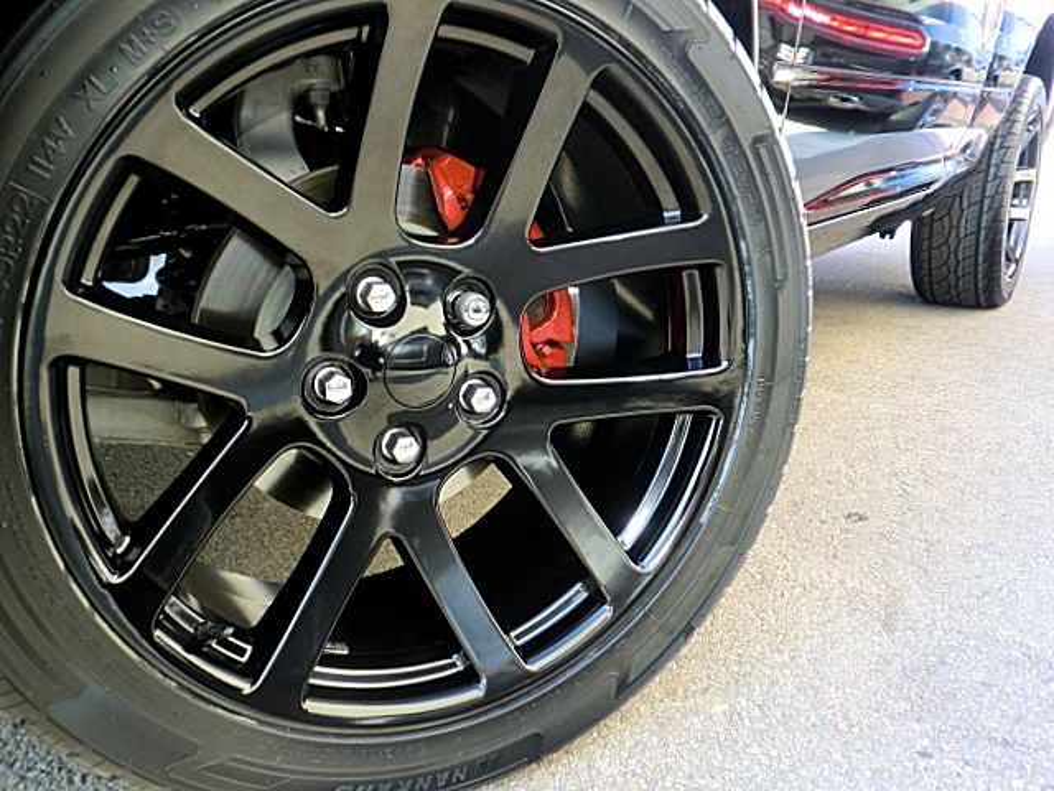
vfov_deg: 45.4
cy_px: 396
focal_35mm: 31
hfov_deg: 58.4
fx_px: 944
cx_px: 527
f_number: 2.8
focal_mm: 5.58
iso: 80
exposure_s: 1/60
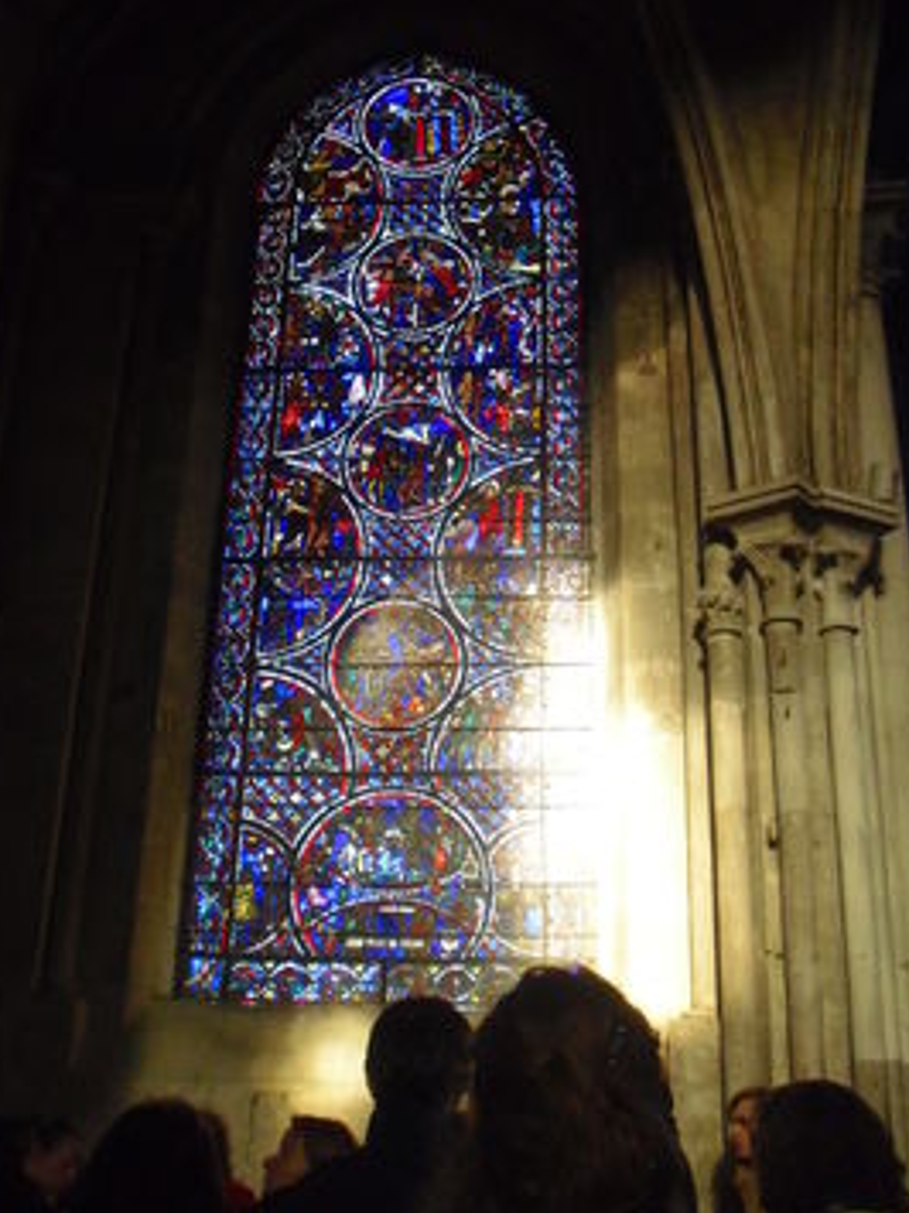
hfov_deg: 32.8
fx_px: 1541
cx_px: 407
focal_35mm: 44
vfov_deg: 42.9
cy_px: 540
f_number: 3.1
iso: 400
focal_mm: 6.51
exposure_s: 1/50
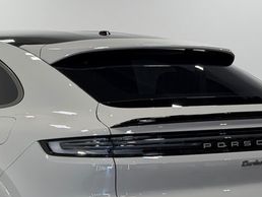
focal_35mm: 119
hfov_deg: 16.5
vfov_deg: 12.4
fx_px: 902
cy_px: 146
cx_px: 73
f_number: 1.78
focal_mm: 6.76
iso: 64
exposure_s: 1/346
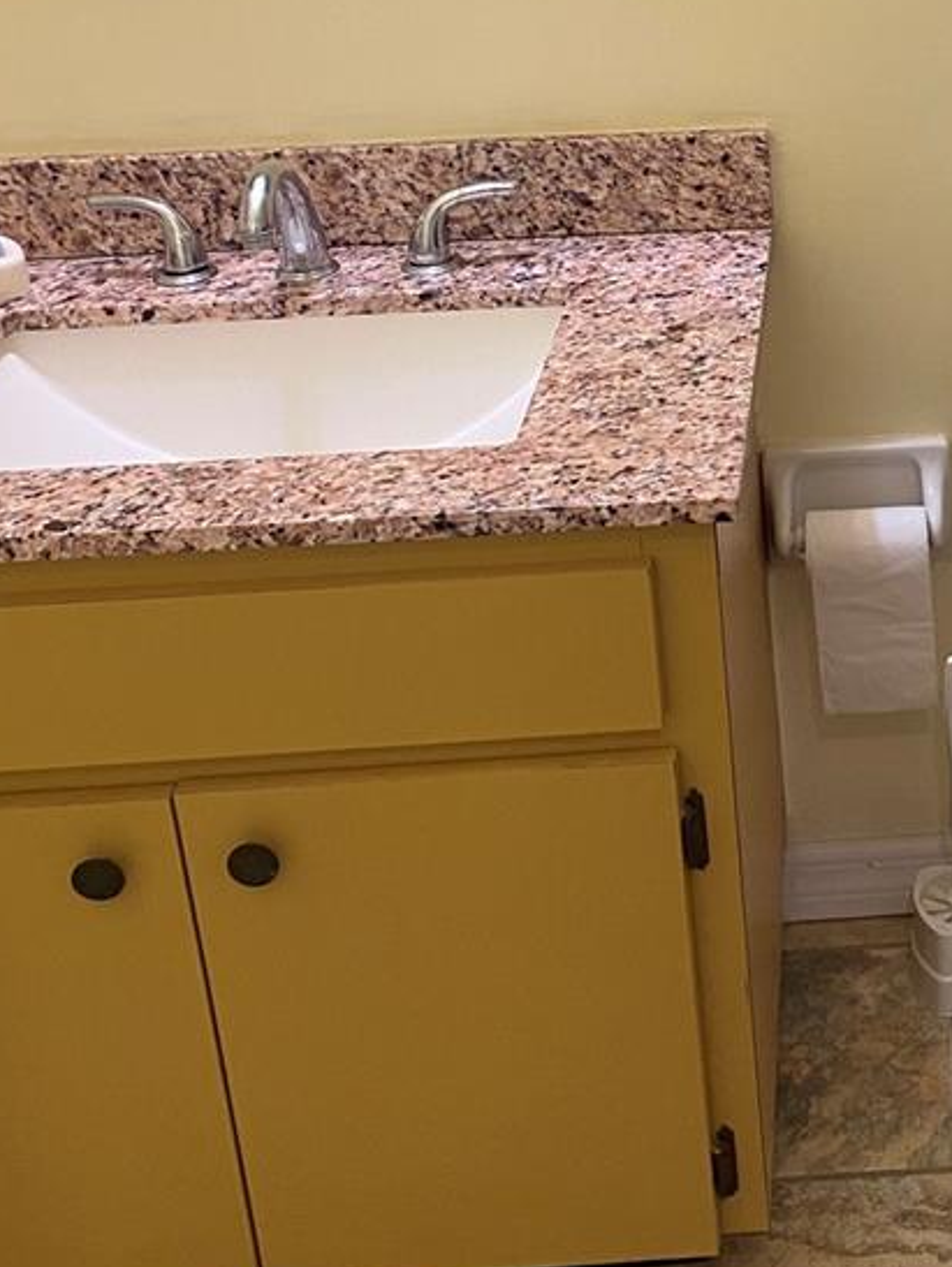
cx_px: 980
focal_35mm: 57
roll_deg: +2.0
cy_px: 246
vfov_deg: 32.8
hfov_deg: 24.4
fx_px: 2088
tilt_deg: -20.4
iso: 160
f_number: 1.8
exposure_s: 1/60
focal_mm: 4.25
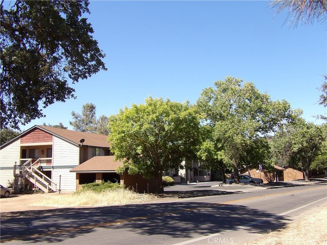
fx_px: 368
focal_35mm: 39
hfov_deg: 47.9
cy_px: 122
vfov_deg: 36.8
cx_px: 164
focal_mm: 7
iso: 100
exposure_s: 1/344
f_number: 3.7
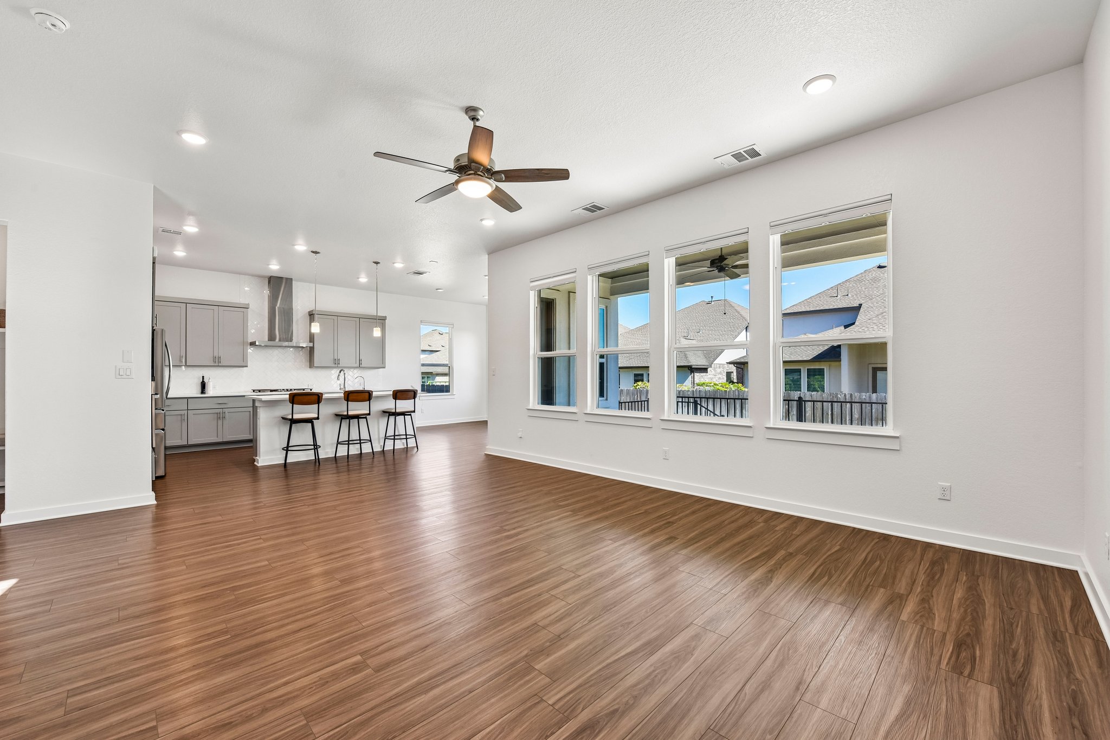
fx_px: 432
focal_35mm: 14
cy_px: 370
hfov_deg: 104.3
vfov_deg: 81.2
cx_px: 555
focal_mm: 14
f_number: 8
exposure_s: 1/15
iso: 110
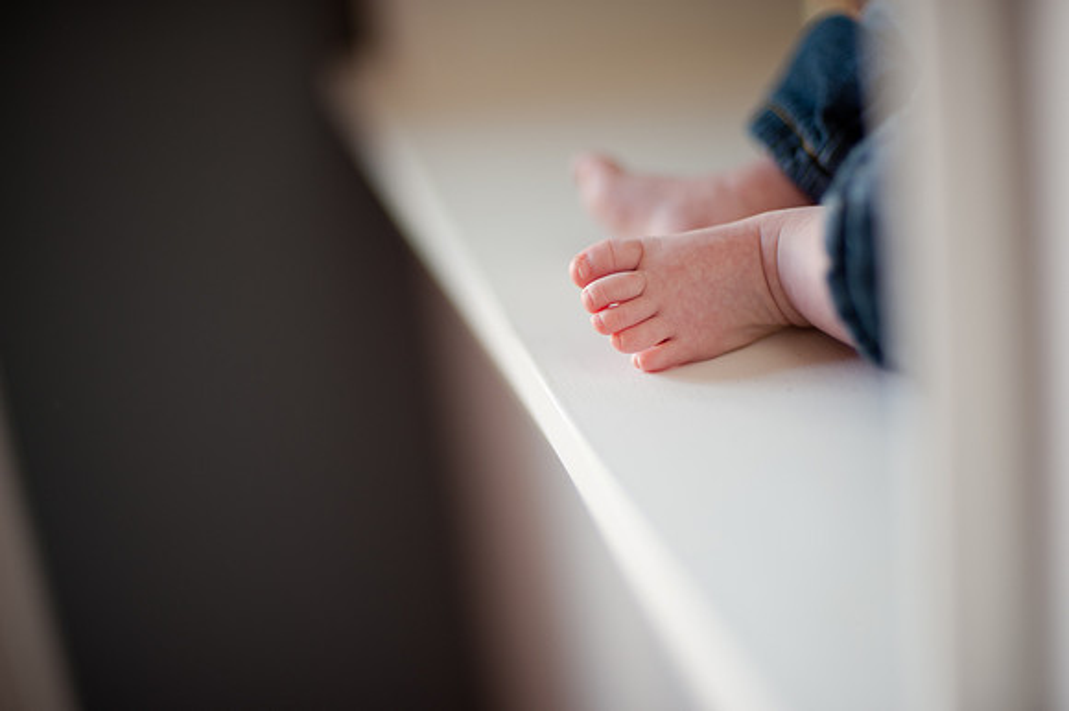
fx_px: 1484
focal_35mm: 50
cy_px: 356
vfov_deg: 27.0
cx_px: 534
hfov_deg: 39.6
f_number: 1.4
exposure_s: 1/125
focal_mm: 50
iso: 400
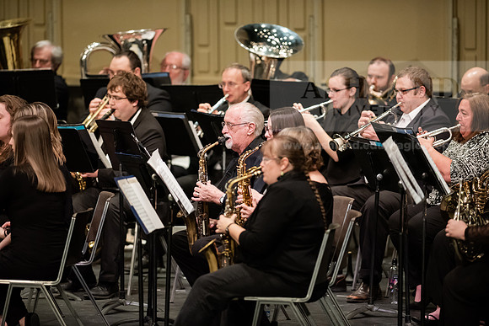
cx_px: 244
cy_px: 163
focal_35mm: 300
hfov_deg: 6.9
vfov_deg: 4.6
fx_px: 4076
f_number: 2.8
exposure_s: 1/320
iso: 5000
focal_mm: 300
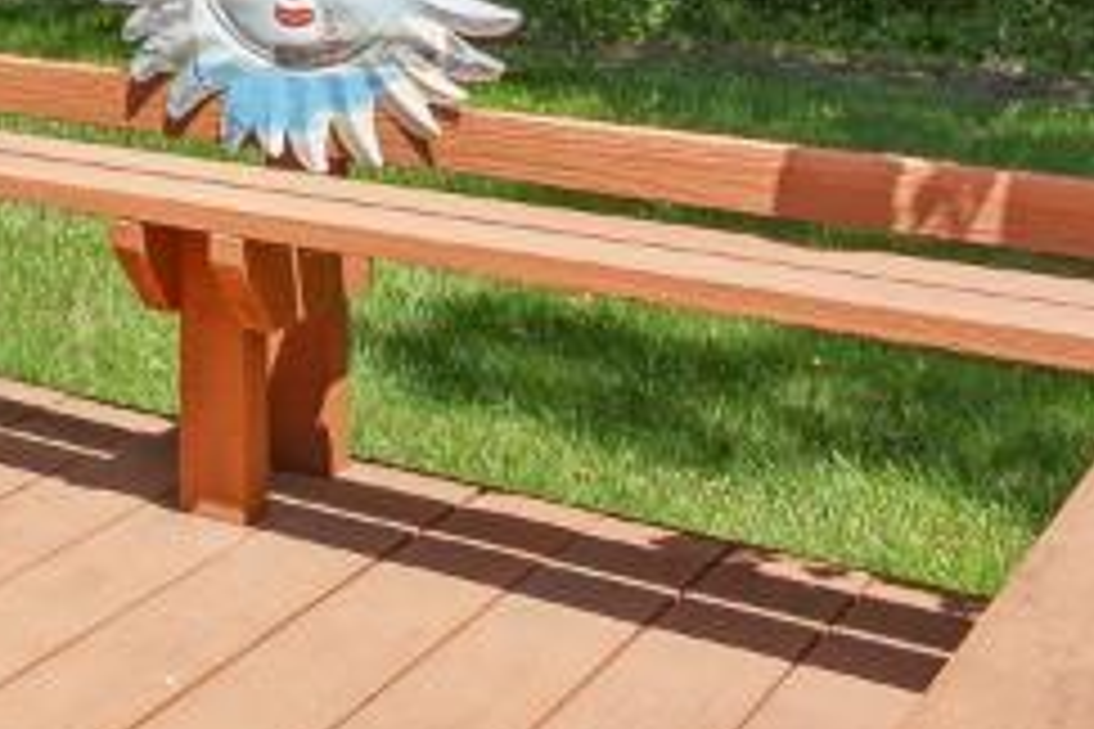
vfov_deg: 17.0
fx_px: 2249
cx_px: -1067
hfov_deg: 18.5
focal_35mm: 74
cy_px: -302
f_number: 11
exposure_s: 1/200
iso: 200
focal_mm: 12
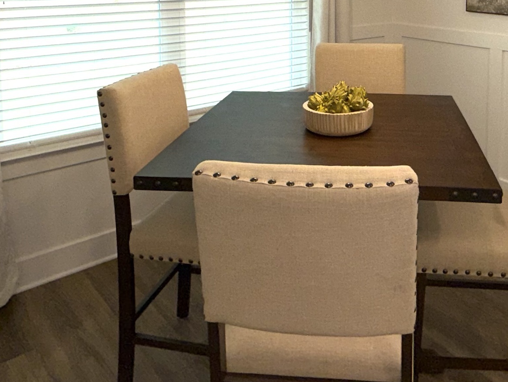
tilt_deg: -3.9
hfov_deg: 49.3
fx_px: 543
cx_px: 338
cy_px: 3
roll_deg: -0.2
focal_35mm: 37
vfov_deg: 35.2
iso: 25
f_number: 2.2
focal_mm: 2.22
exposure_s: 1/122
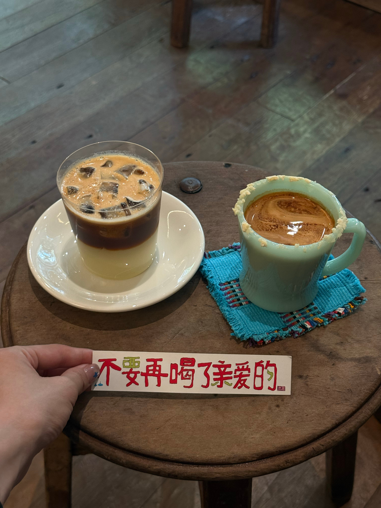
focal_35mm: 48
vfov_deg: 39.7
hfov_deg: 30.3
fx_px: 704
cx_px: 190
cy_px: 254
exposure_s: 1/50
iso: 160
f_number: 1.78
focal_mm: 6.76
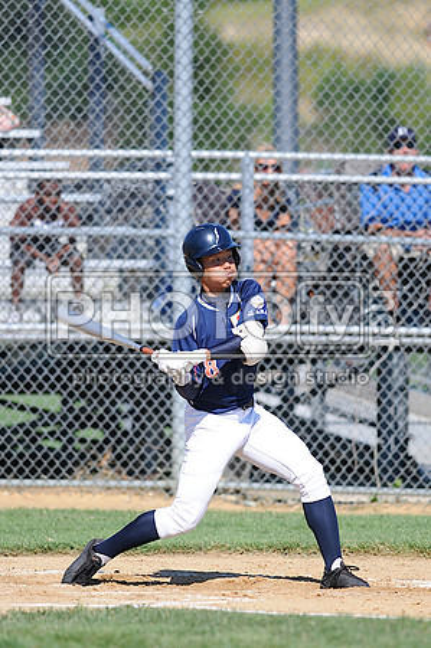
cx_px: 216
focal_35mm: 450
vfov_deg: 4.6
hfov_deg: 3.0
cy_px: 324
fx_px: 8099
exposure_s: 1/1600
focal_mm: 300
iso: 200
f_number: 4
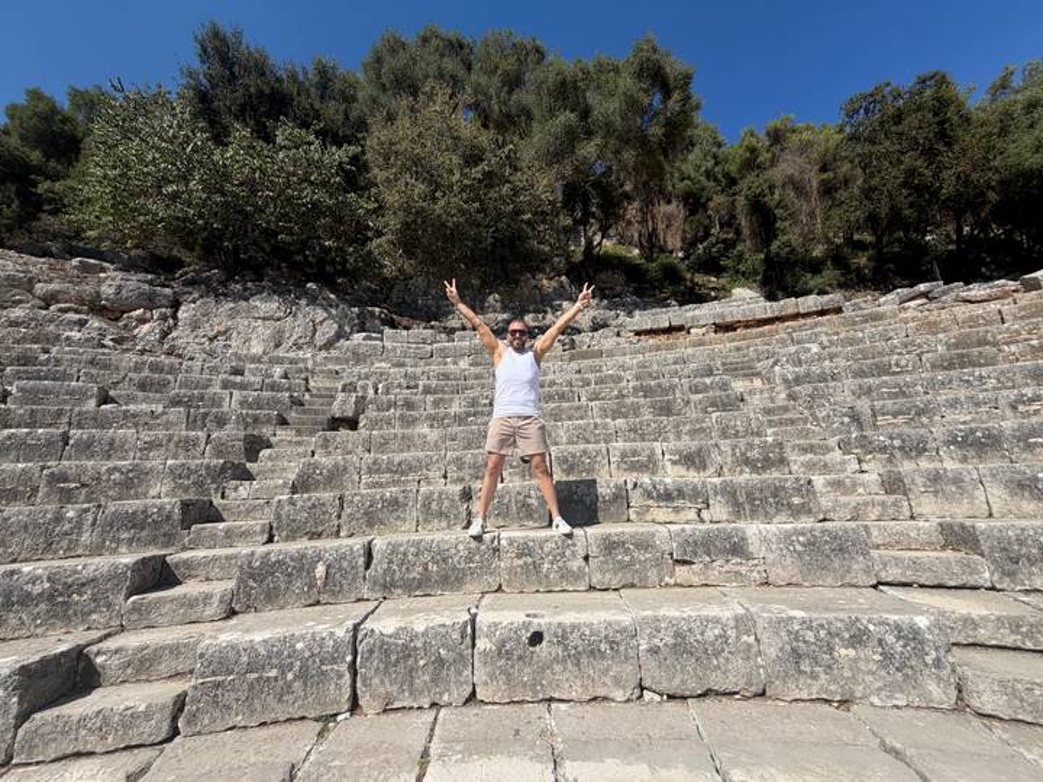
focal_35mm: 14
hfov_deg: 102.1
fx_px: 422
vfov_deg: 85.7
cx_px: 522
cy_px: 391
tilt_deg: +13.2
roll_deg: +0.9
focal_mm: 2.22
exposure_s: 1/1068
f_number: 2.2
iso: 20
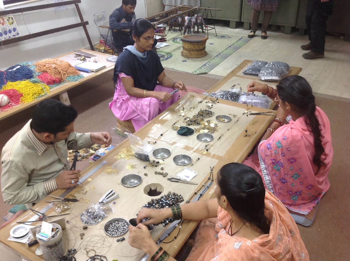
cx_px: 175
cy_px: 130
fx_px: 353
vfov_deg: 40.6
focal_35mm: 35
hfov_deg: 52.7
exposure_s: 1/17
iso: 125
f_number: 2.4
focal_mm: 4.28
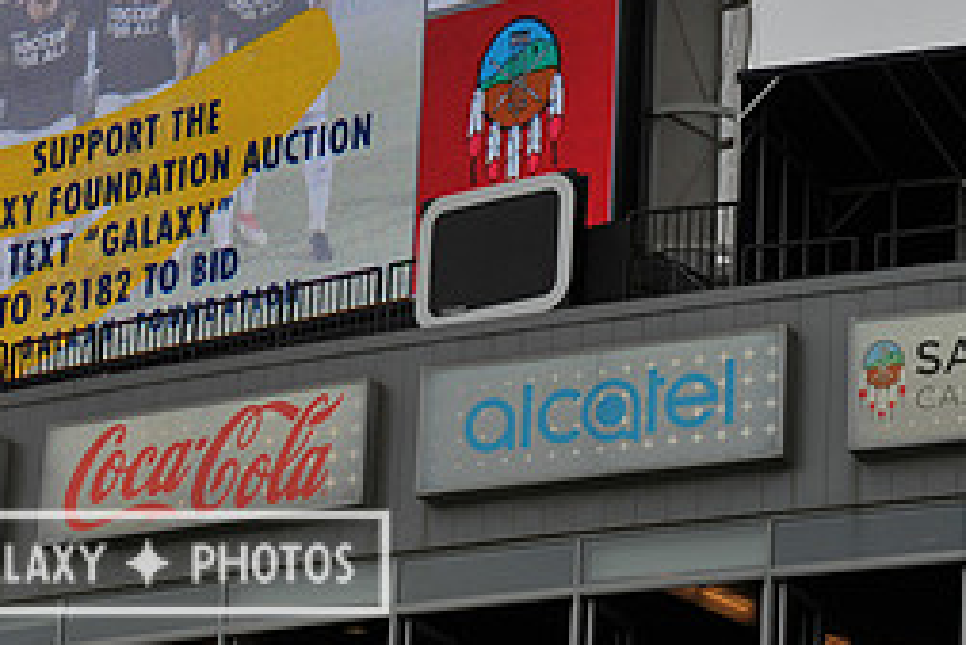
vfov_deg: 6.7
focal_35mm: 206
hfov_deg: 9.9
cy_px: -11
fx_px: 5531
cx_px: 118
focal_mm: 90
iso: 400
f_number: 9
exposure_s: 1/320
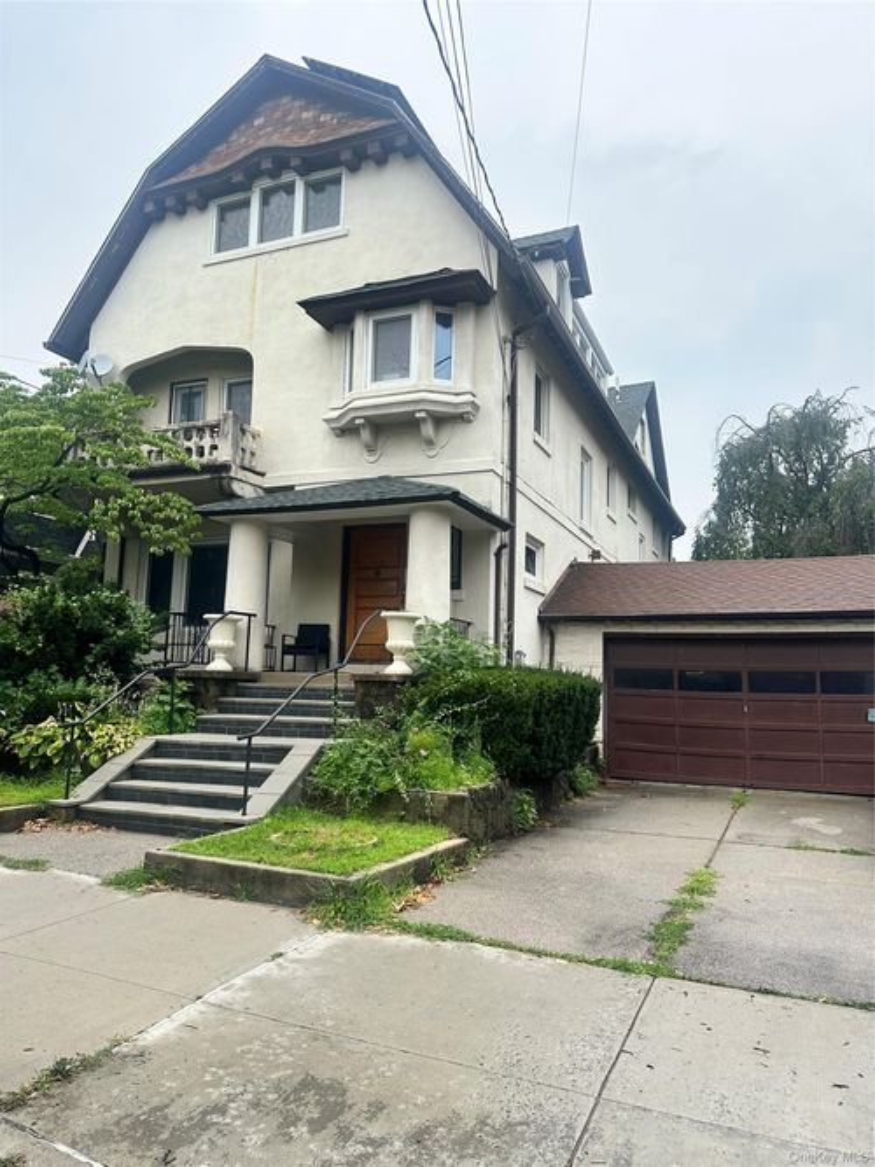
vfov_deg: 71.6
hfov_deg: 56.8
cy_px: 584
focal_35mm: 24
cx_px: 438
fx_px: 809
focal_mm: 6.86
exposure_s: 1/1751
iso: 80
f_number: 1.78
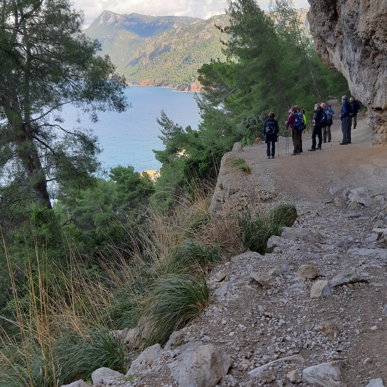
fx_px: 506
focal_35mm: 40
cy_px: 159
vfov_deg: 41.7
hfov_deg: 41.9
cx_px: 197
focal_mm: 3.93
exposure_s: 1/224
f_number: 1.7
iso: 40
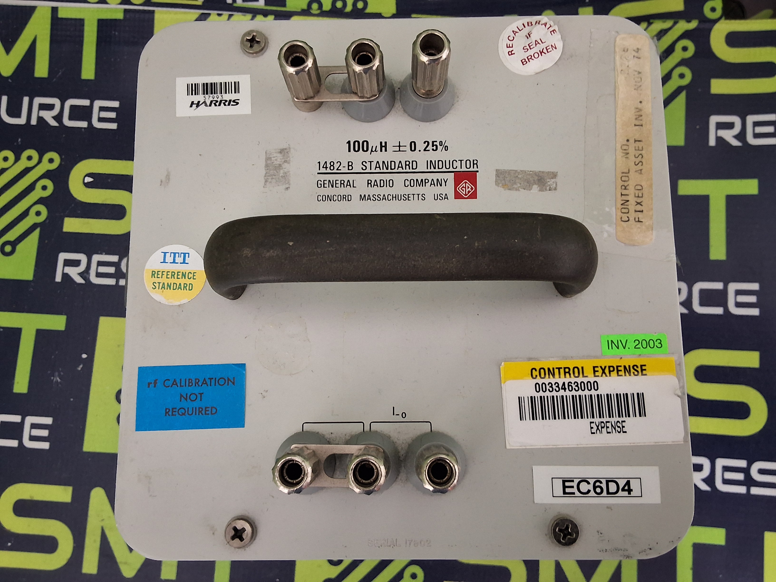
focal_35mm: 28
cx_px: 388
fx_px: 628
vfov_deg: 49.7
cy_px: 291
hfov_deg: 63.4
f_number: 1.9
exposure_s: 1/24
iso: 320
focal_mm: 2.91
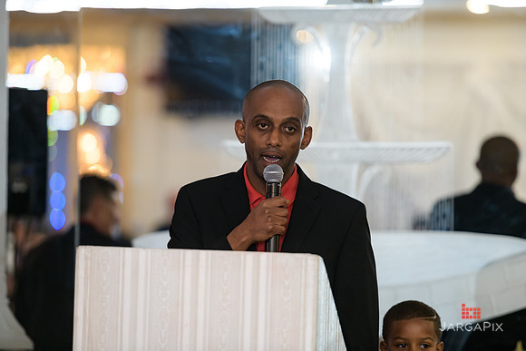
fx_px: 2630
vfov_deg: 7.6
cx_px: 263
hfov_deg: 11.4
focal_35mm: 180
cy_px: 176
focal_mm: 180
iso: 1000
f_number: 3.2
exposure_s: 1/125
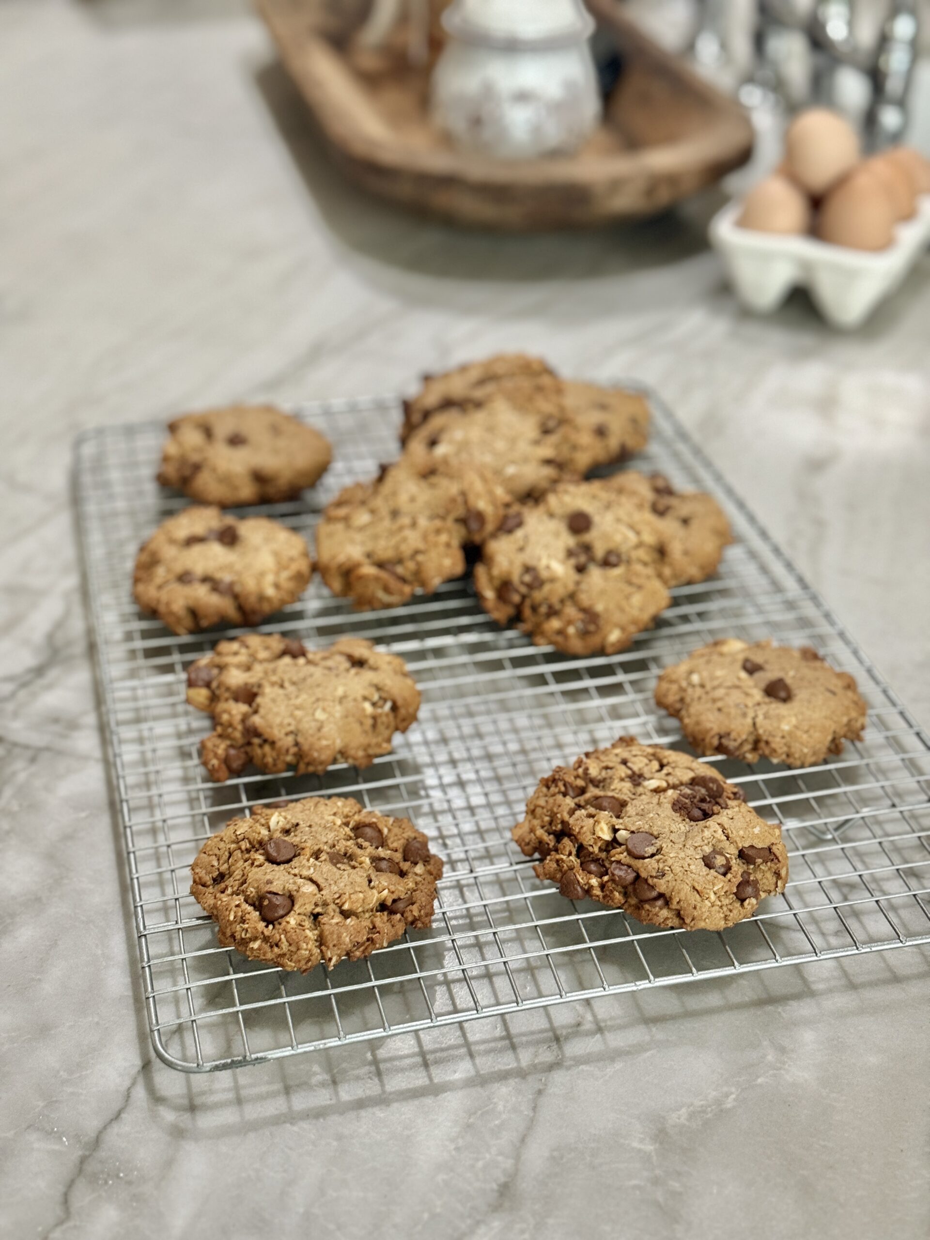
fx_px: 1719
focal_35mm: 48
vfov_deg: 39.7
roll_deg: -1.0
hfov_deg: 30.3
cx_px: 465
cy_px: 620
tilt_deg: -32.6
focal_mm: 6.76
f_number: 1.78
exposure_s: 1/40
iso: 250
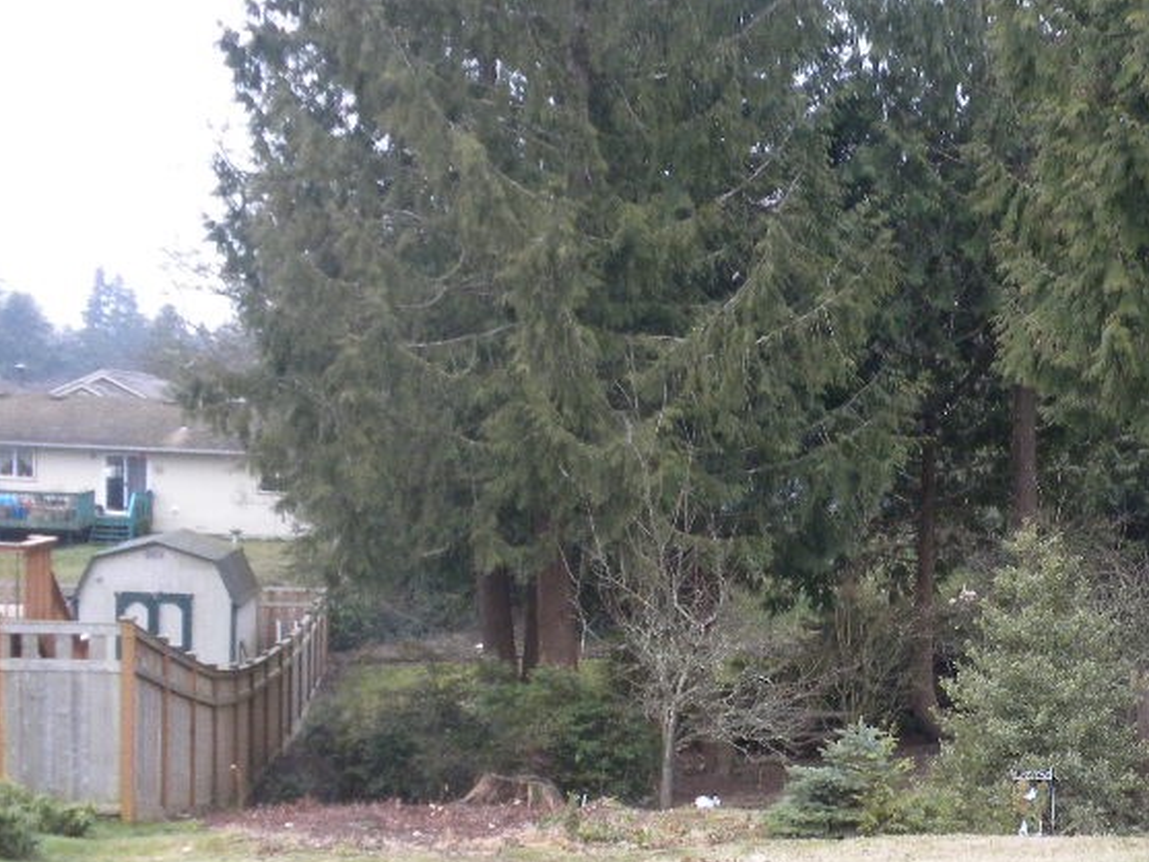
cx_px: 955
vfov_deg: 21.5
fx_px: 2258
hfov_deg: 27.8
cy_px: 625
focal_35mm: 68
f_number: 3.5
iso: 256
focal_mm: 6.6
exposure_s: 1/60.8
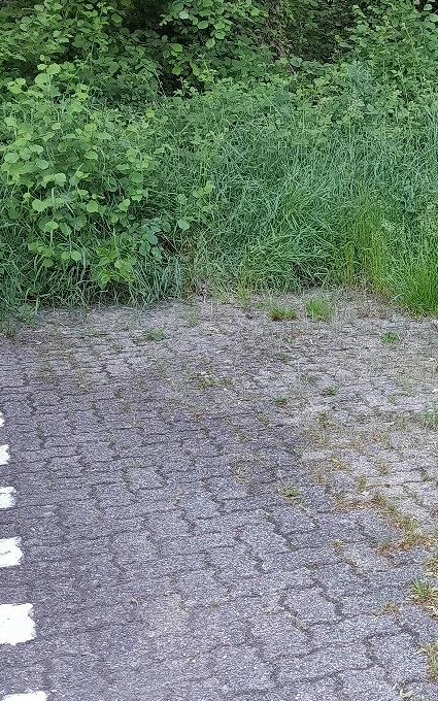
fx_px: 1031
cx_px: 464
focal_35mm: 54
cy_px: 435
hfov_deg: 22.8
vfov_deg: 37.3
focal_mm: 3.98
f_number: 1.8
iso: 64
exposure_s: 1/50
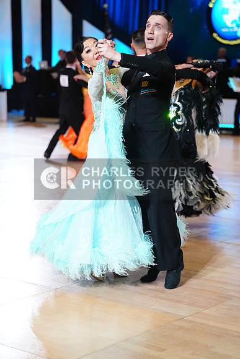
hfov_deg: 16.3
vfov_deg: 24.2
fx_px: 839
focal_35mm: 84
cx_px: 120
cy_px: 180
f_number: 2.8
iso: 2000
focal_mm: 84
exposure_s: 1/400
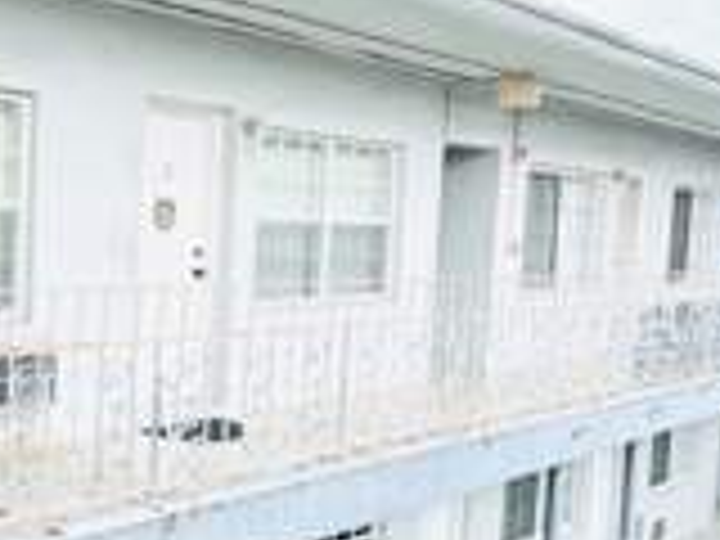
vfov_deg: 34.3
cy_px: 288
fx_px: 874
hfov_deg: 39.4
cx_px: -4
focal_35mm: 42
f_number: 2.2
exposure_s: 1/574
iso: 50
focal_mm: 2.22
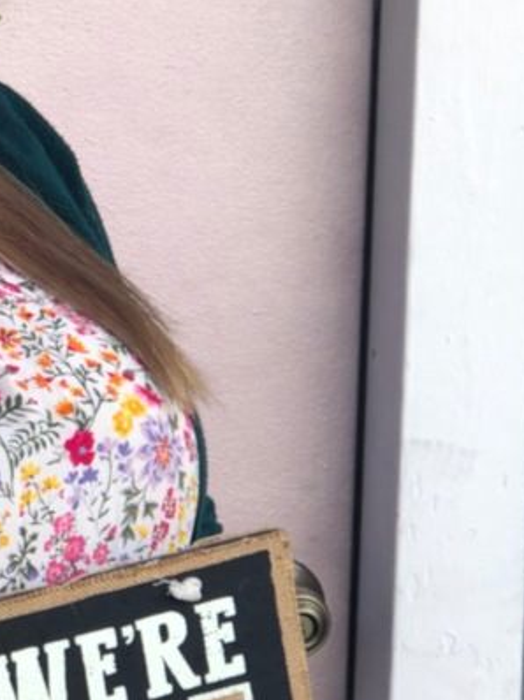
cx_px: -190
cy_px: 353
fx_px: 3859
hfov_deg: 7.7
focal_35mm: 191
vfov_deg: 10.4
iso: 20
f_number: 2.8
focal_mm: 6.6
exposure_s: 1/186
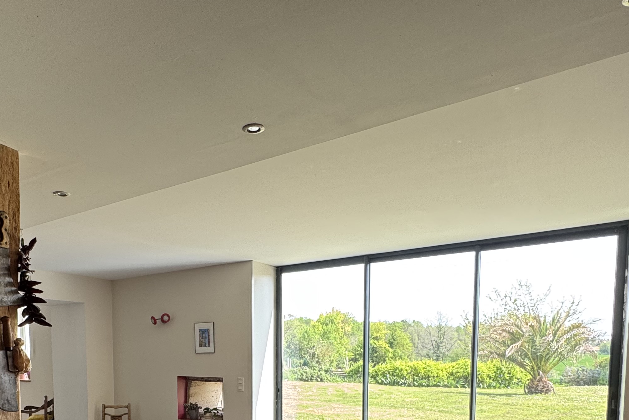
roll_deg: +0.9
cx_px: 215
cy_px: 396
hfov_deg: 62.2
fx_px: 507
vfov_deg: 40.7
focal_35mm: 29
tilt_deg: -4.5
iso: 125
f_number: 2.2
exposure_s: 1/99
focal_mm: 2.22
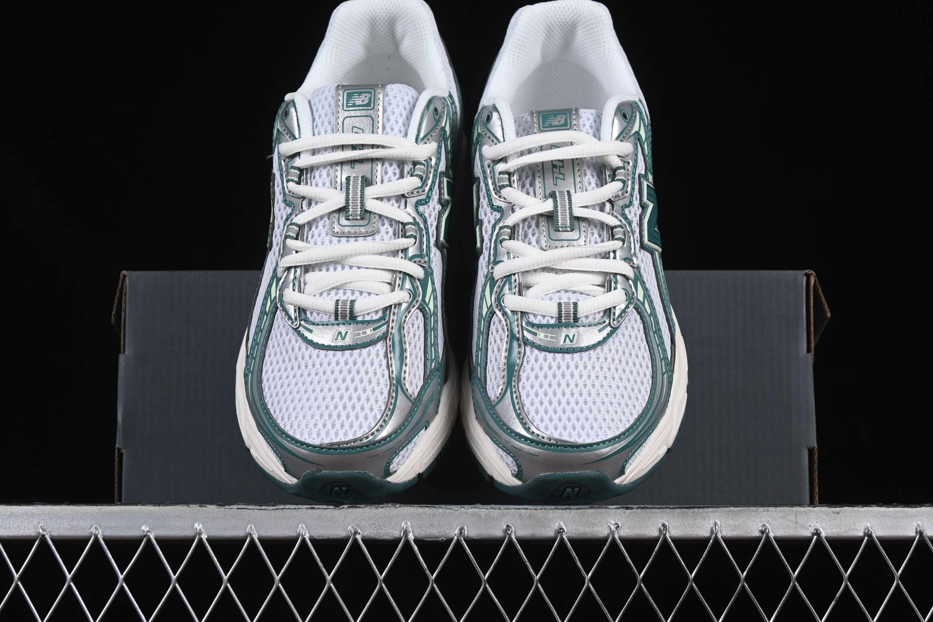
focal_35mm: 75
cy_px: 311
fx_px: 1944
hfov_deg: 27.0
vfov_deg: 18.2
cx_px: 466
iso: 160
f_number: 8
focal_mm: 50
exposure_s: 1/80
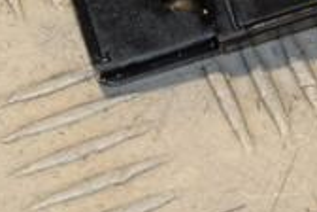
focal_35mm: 375
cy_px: -125
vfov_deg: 3.6
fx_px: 3302
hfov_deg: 5.5
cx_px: 362
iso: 800
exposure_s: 1/200
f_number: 10
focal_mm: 70
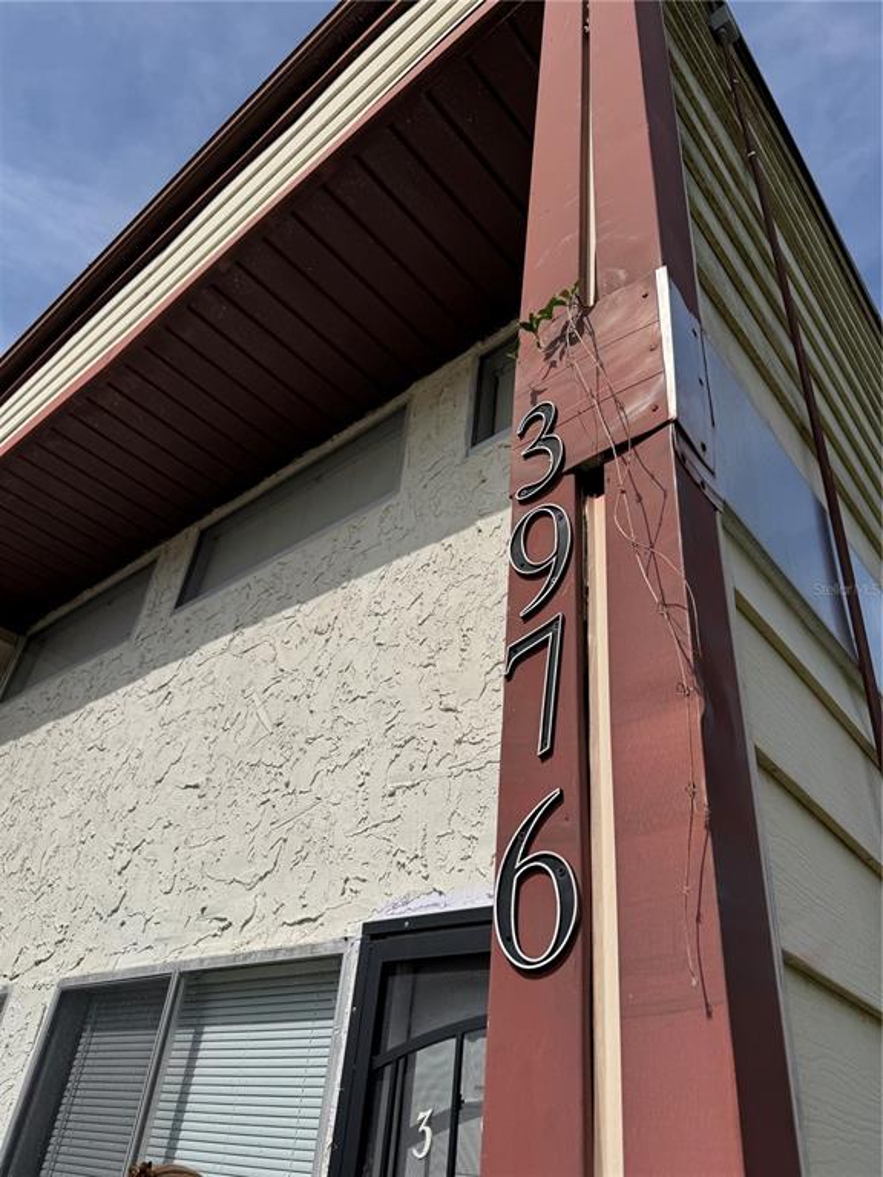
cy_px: 588
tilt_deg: +35.6
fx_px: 816
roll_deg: -6.8
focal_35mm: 24
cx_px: 442
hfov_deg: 56.8
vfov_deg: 71.6
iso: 80
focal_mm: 6.76
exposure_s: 1/10417
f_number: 1.78
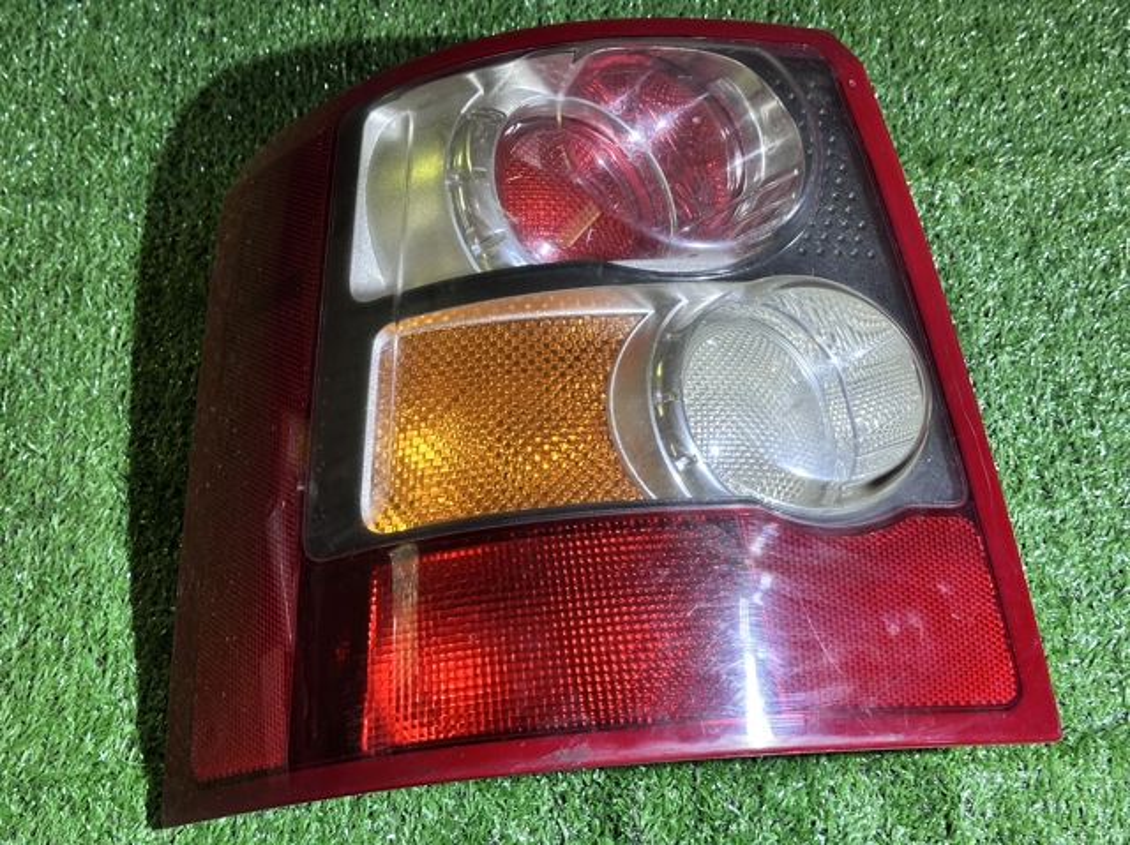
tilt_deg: -64.1
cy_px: 422
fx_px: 1566
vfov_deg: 30.2
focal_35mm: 48
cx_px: 565
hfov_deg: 39.7
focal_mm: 6.86
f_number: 1.78
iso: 320
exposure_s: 1/40
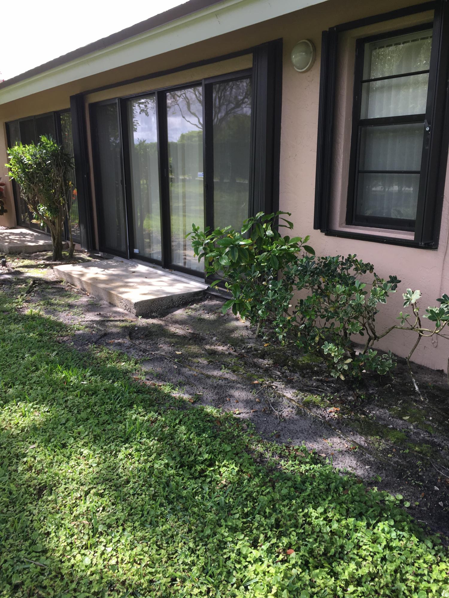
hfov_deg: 48.2
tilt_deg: -12.7
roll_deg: +1.1
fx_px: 502
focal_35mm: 29
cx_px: 224
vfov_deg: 61.7
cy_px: 299
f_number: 2.2
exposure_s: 1/323
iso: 25
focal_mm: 4.15
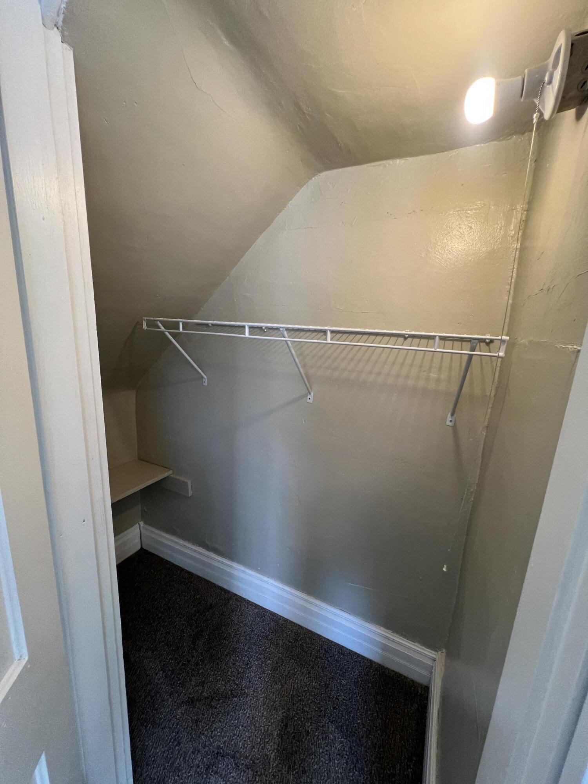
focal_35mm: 13
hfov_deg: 89.9
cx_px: 294
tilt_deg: -11.0
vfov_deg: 106.2
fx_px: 294
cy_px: 392
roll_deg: -3.3
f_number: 1.8
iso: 200
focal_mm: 1.57
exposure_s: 1/120
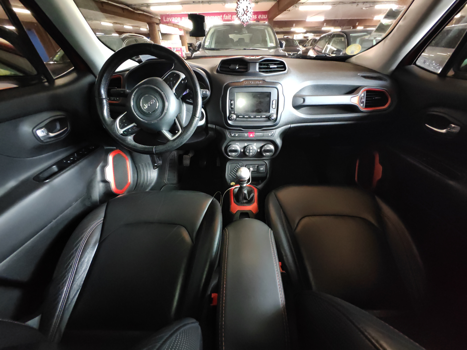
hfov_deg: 106.2
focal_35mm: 13
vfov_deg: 89.9
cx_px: 234
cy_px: 175
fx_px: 175
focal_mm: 2.16
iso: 1250
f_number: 2.2
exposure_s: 1/25
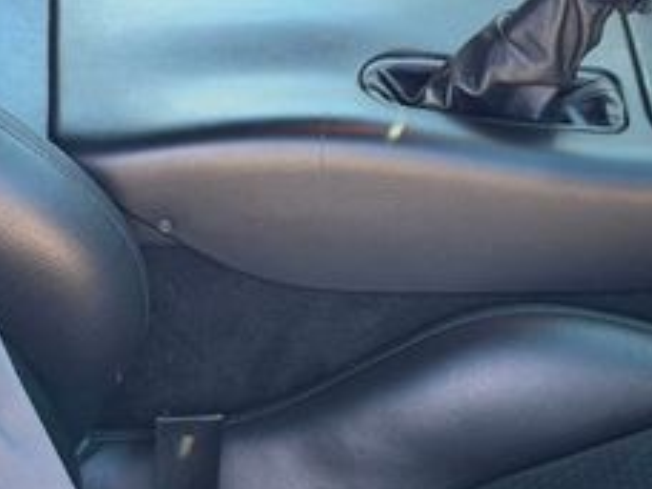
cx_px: 217
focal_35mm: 135
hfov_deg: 14.6
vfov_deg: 11.0
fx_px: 2543
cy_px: 317
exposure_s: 1/210
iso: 200
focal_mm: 6.76
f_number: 1.78
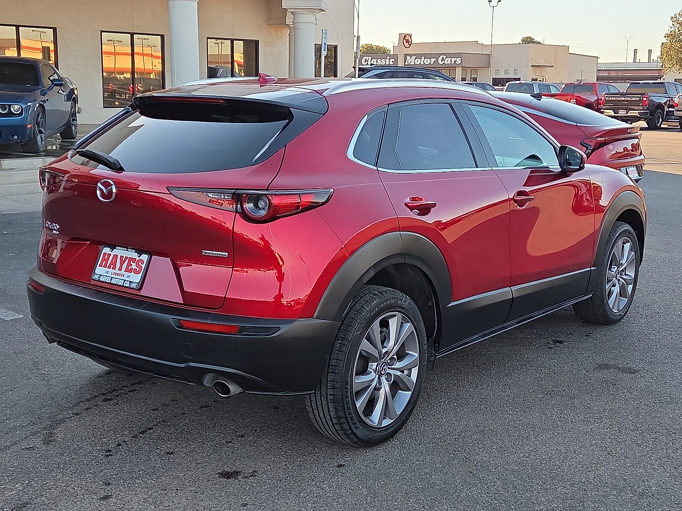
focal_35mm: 45
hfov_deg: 42.1
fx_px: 887
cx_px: 341
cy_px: 256
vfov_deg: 32.2
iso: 25
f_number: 1.8
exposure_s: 1/400
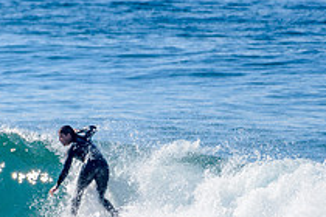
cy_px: 216
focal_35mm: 1695
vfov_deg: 0.8
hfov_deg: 1.2
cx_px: 57
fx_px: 15348
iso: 140
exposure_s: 1/2000
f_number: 5.6
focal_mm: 500
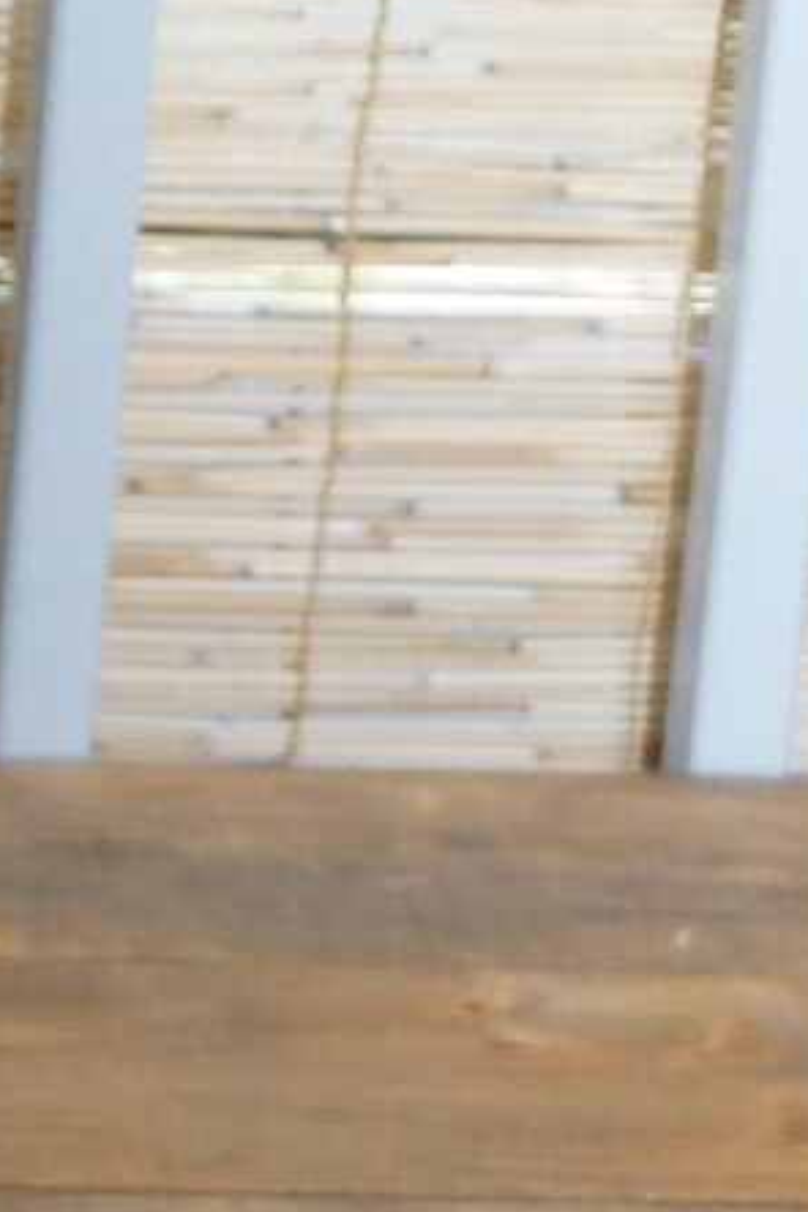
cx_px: -991
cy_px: -1297
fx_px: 5454
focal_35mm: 162
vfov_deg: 11.3
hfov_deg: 8.0
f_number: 4
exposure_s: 1/160
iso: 400
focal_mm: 20
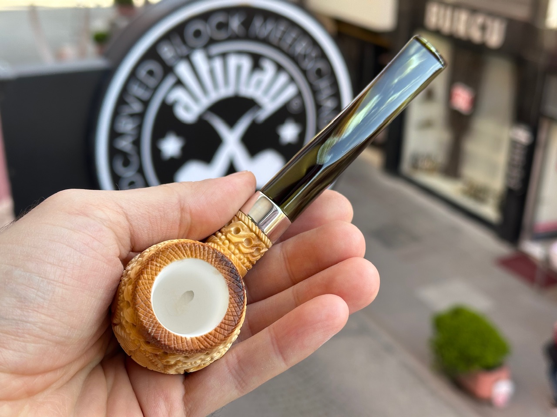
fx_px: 772
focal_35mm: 48
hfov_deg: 39.7
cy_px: 208
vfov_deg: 30.3
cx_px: 278
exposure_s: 1/279
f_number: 1.78
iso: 64
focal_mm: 6.86
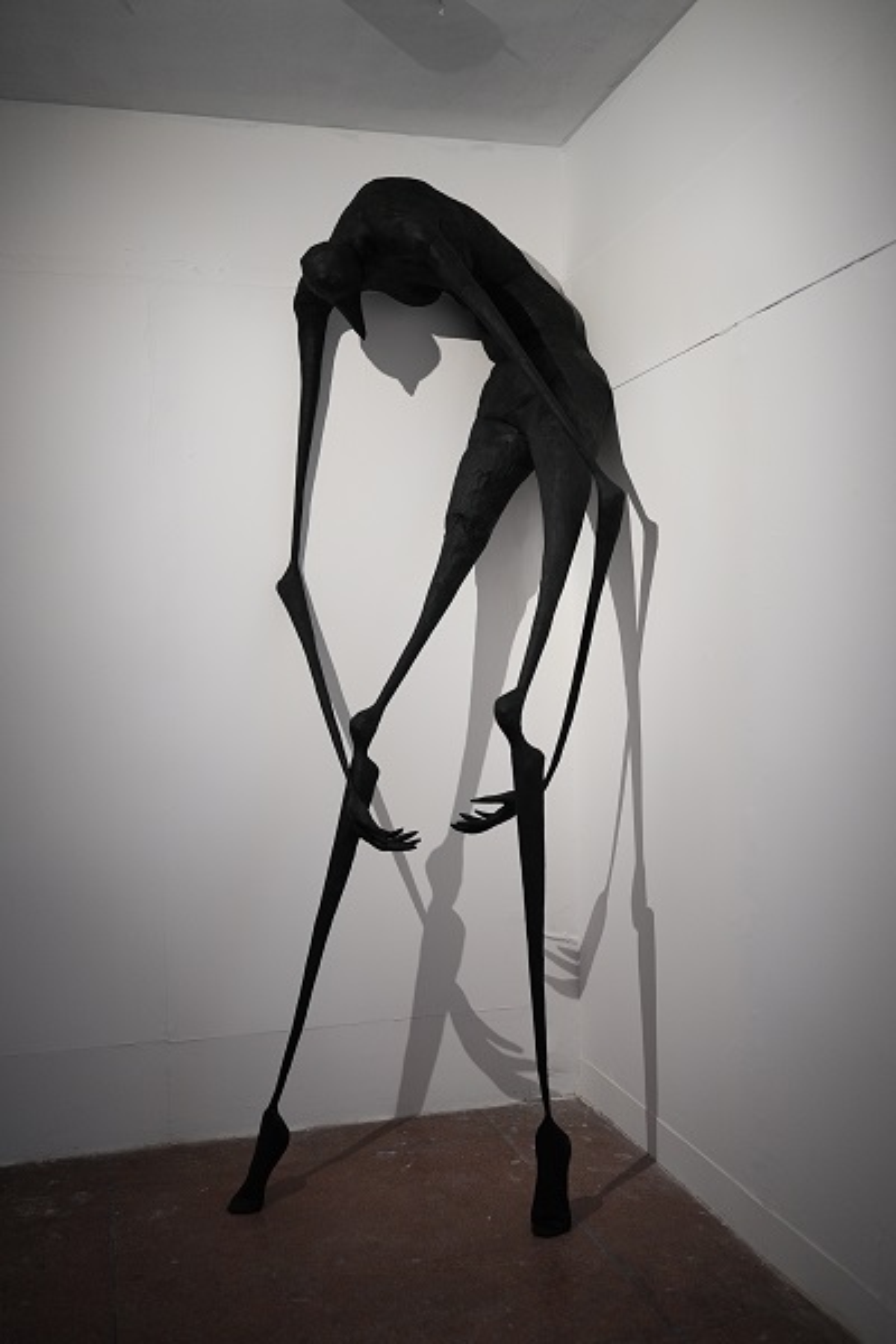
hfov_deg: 37.9
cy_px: 672
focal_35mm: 35
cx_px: 448
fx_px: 1307
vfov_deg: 54.4
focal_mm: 35
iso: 1000
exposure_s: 1/160
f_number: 1.4
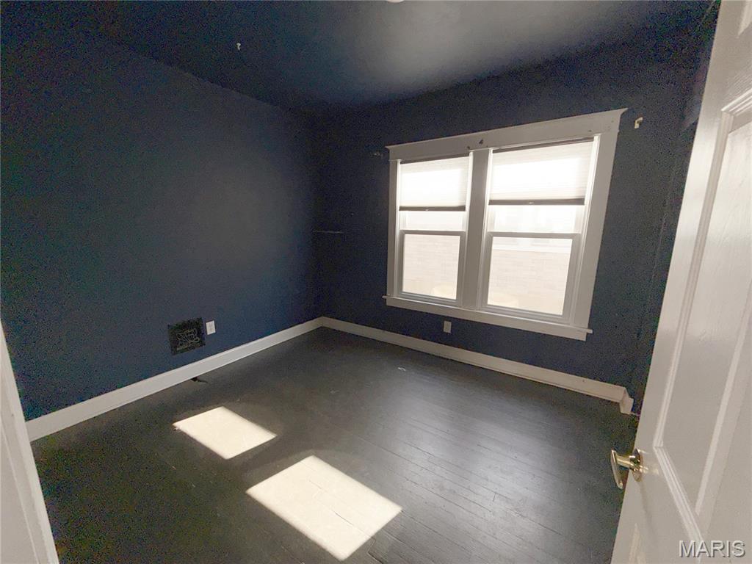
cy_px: 282
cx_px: 376
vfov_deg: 85.7
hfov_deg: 102.1
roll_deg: +0.7
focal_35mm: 14
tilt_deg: -13.0
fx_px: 304
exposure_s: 1/136
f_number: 2.2
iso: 16
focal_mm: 2.22
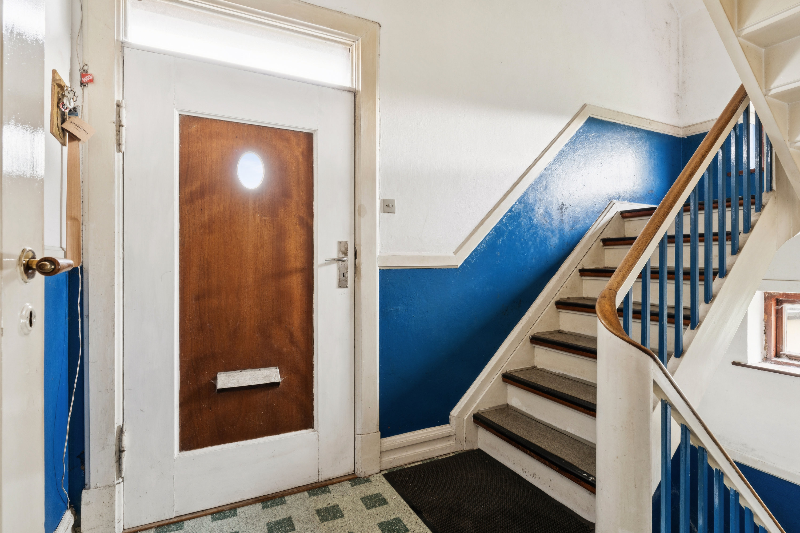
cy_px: 266
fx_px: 400
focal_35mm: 18
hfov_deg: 90.0
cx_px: 400
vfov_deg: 67.4
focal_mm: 18
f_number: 11
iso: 800
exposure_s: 1/1.67
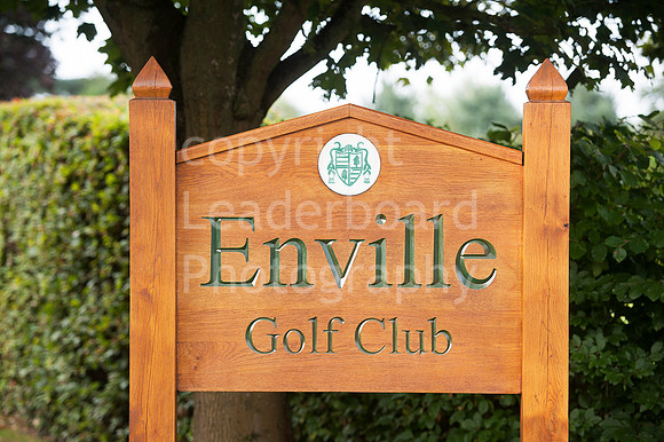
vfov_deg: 11.0
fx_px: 2304
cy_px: 221
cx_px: 332
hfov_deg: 16.4
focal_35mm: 125
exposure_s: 1/250
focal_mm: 125
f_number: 4
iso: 320
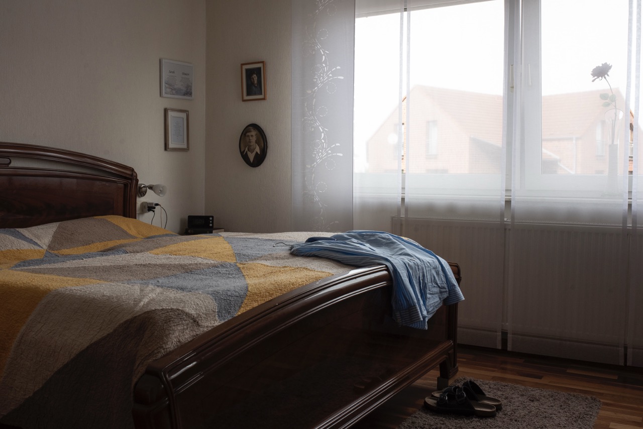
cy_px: 214
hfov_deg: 54.4
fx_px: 625
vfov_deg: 37.9
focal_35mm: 35
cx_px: 322
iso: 800
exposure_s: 1/100
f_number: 11
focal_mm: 35
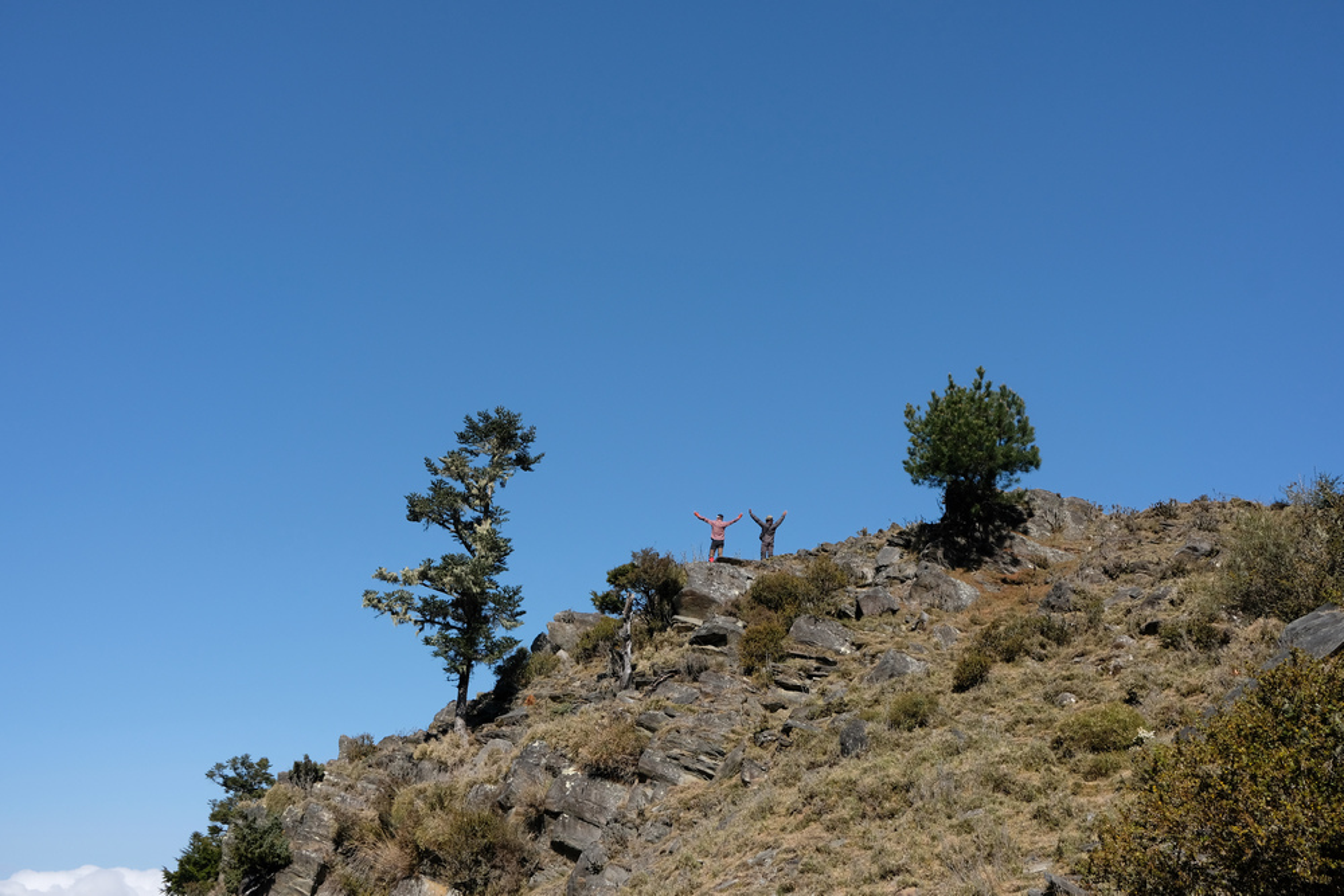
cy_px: 448
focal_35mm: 35
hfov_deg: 54.4
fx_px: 1307
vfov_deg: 37.9
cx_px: 672
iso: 400
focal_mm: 23
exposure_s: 1/800
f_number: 8
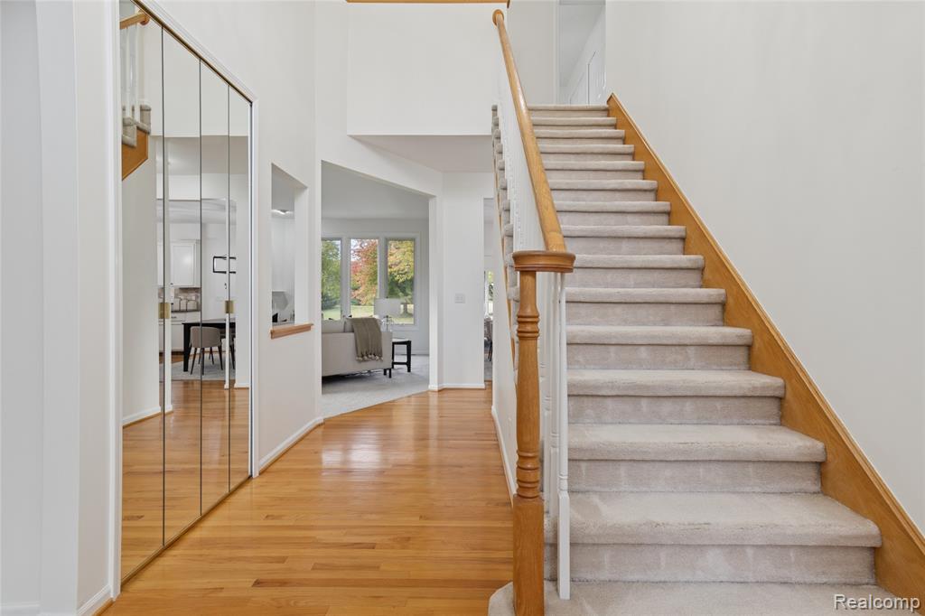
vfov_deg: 67.3
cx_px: 462
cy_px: 308
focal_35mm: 18
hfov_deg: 90.0
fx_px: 462
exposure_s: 1/30
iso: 400
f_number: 8
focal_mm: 12
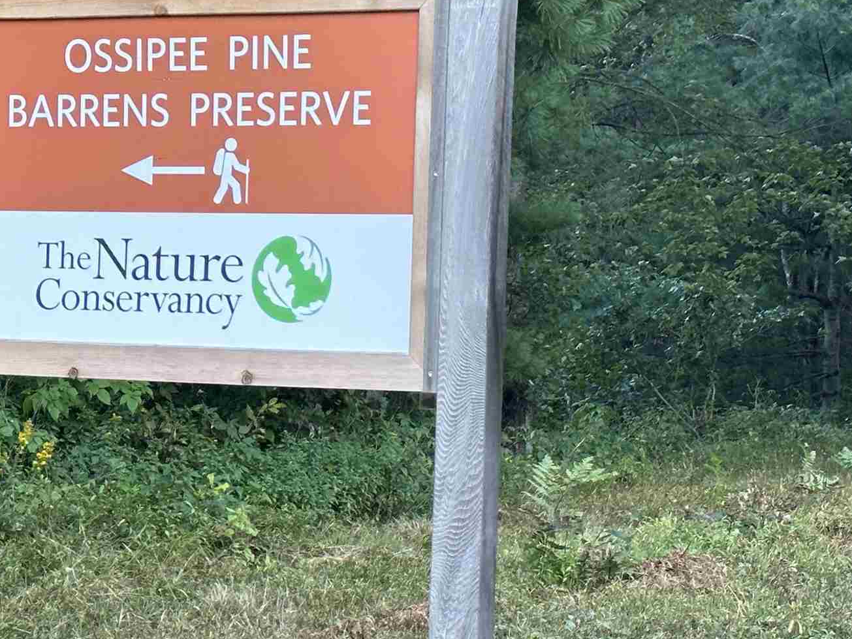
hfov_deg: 17.3
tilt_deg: -4.7
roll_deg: -0.9
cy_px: 505
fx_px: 2782
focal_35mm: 113
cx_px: 172
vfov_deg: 13.1
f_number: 1.78
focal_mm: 6.86
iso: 50
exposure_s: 1/121
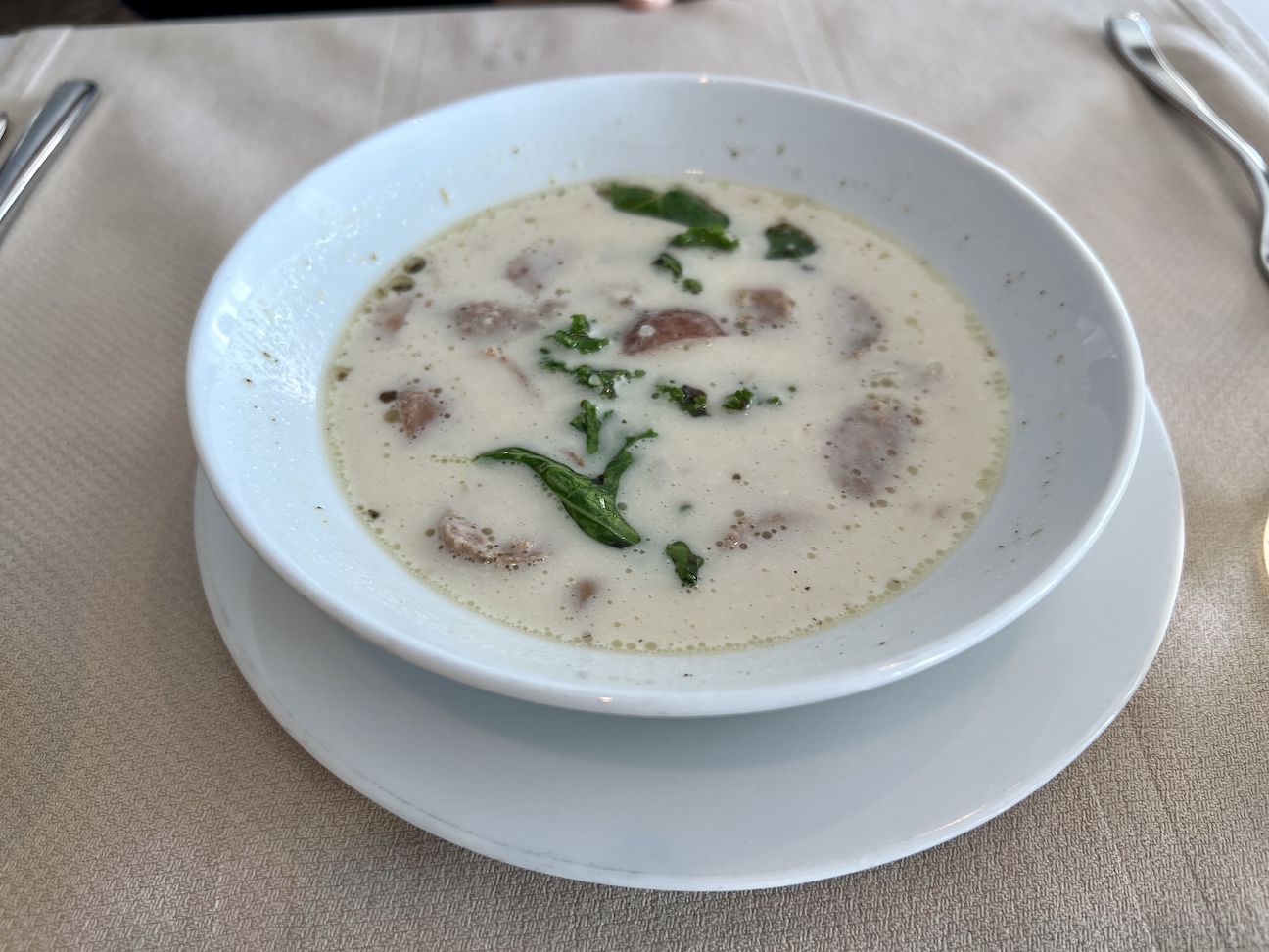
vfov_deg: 53.1
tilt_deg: -49.3
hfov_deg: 67.3
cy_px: 476
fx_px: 953
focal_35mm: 26
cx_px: 634
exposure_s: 1/102
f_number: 1.5
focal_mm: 5.7
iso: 40
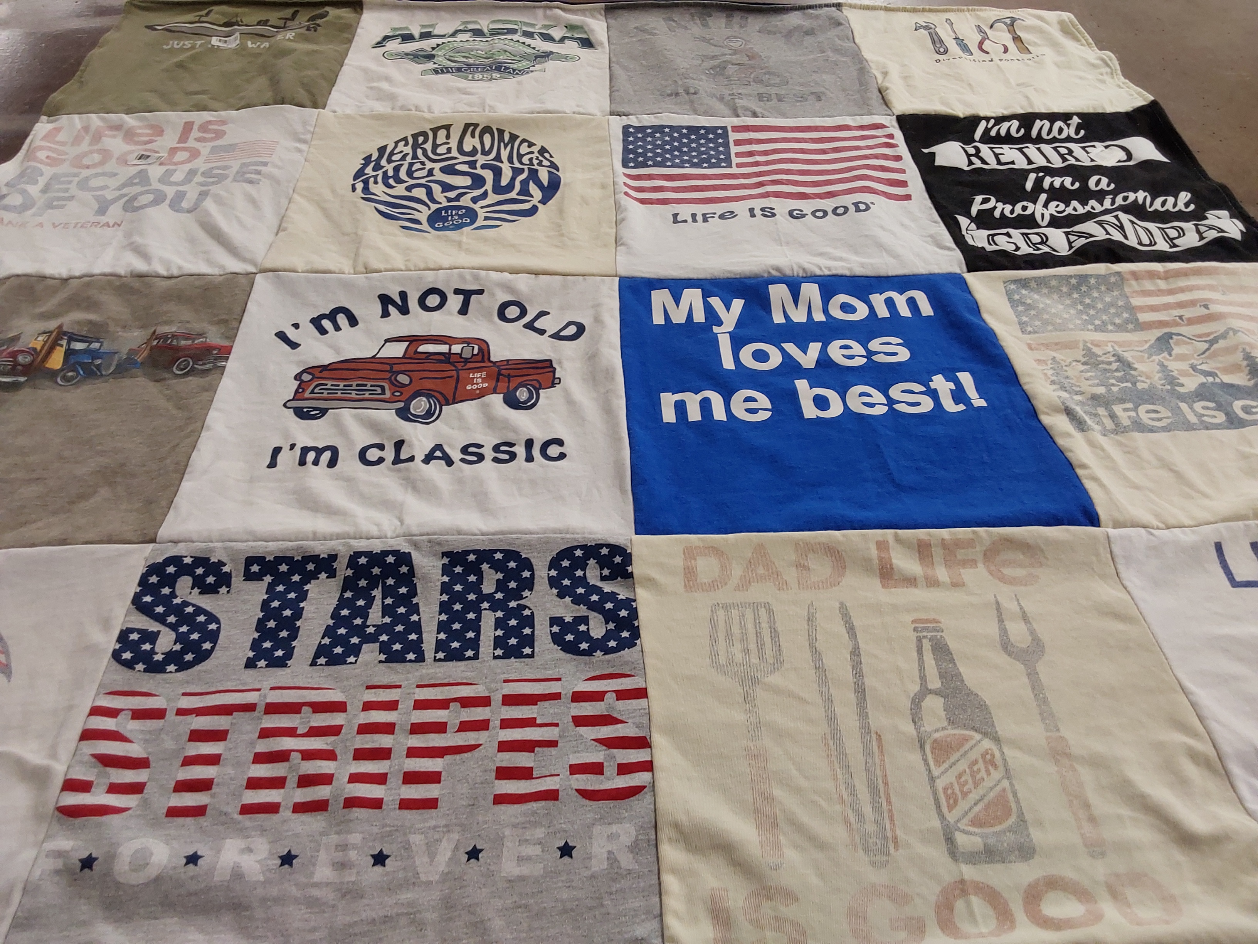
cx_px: 629
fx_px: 1018
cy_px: 472
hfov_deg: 63.4
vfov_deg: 49.7
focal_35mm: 28
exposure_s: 1/60
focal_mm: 2.91
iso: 80
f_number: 1.9
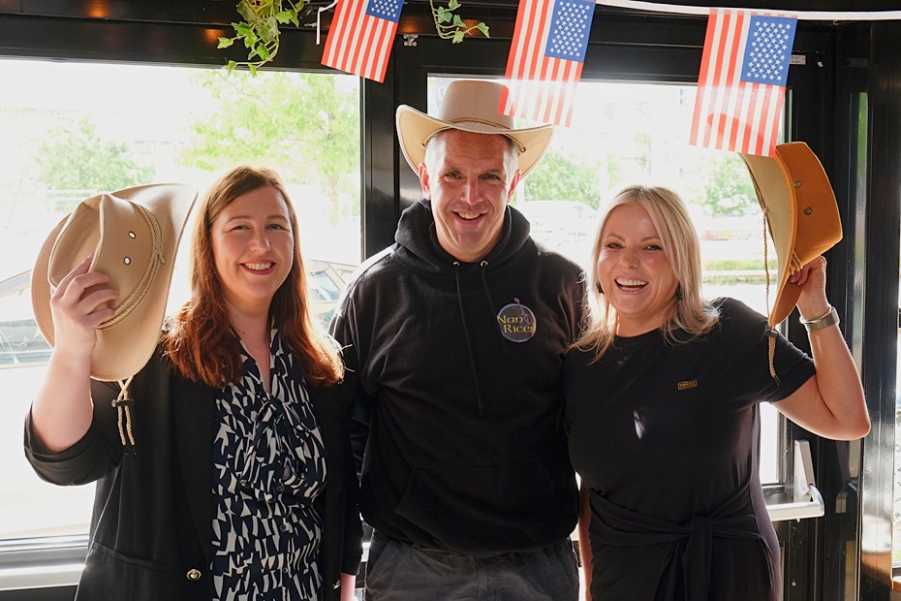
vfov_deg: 31.2
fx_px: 1076
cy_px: 300
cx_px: 450
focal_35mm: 43
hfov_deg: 45.4
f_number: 5
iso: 800
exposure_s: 1/125
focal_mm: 28.9
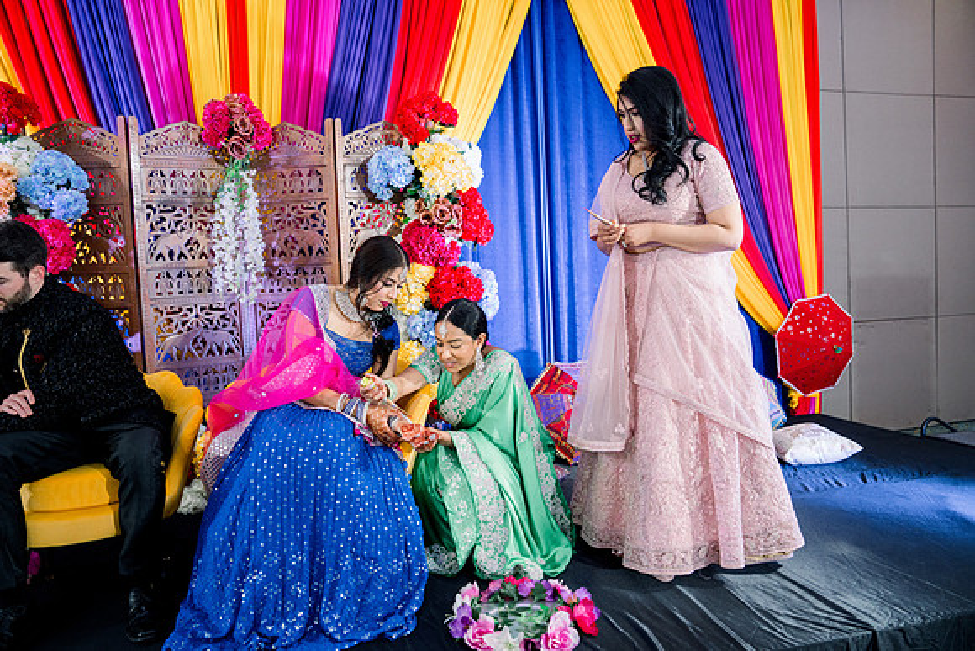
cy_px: 326
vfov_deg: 53.2
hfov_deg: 73.7
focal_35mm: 24
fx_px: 650
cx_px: 488
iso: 1250
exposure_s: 1/125
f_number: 2.8
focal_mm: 24
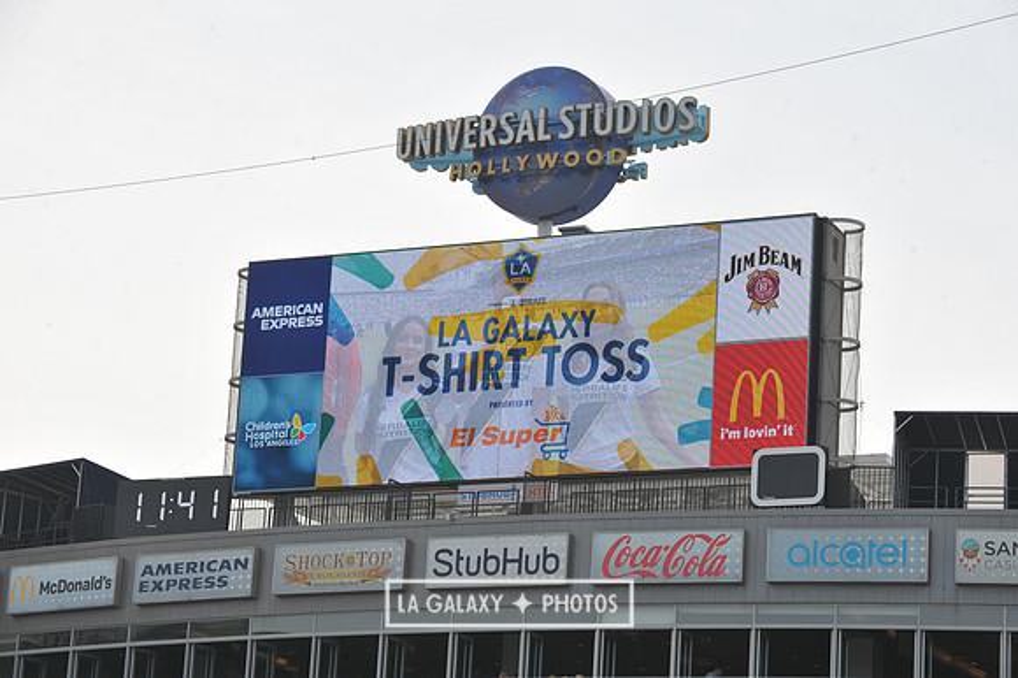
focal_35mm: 120
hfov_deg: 17.1
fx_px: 3391
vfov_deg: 11.4
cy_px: 339
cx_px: 509
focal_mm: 120
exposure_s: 1/500
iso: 250
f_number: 11
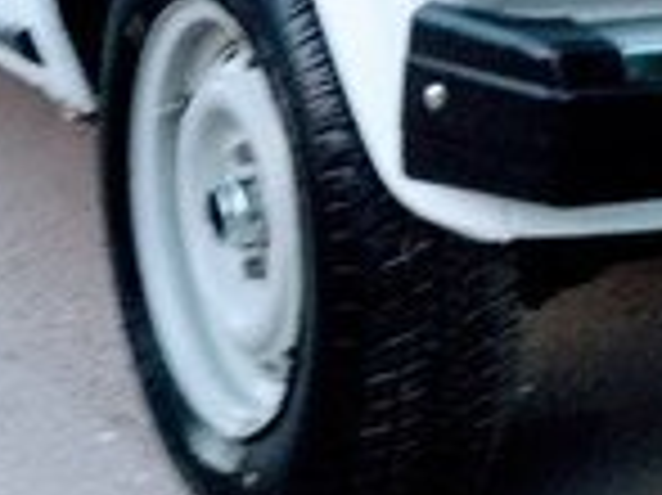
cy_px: -295
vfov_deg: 6.3
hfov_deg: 8.4
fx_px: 4452
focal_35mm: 233
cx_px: 694
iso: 160
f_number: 2.6
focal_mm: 5.99
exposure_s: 1/50
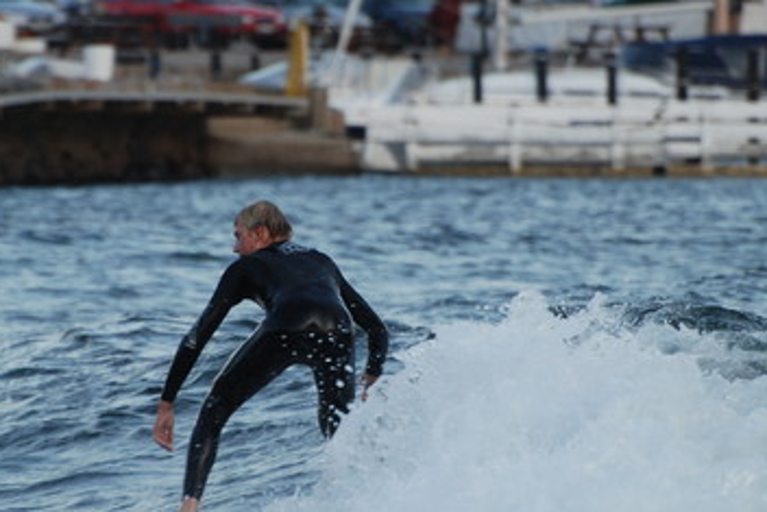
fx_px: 15004
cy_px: 278
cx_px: 307
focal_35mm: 704
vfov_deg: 2.0
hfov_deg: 2.9
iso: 400
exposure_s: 1/250
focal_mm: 300
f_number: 5.6
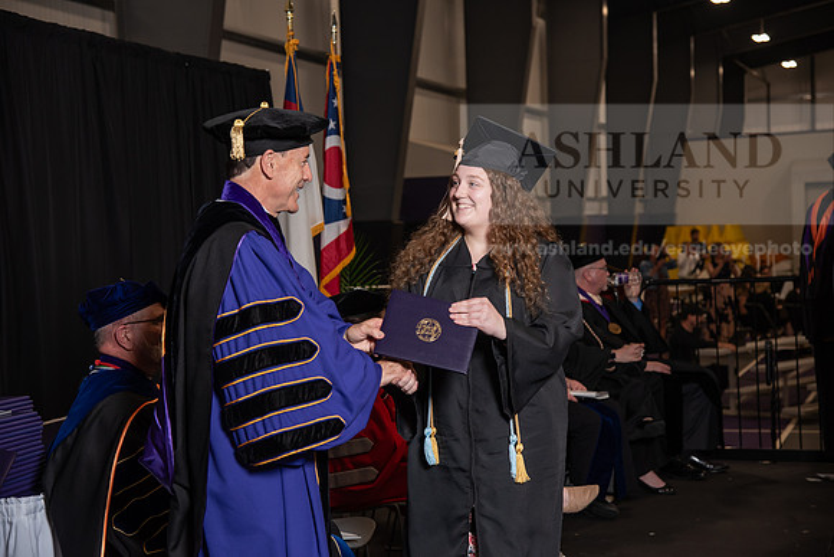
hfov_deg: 28.8
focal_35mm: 70
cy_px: 278
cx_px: 417
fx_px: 1622
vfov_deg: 19.5
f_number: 5
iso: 1000
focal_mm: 70
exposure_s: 1/200
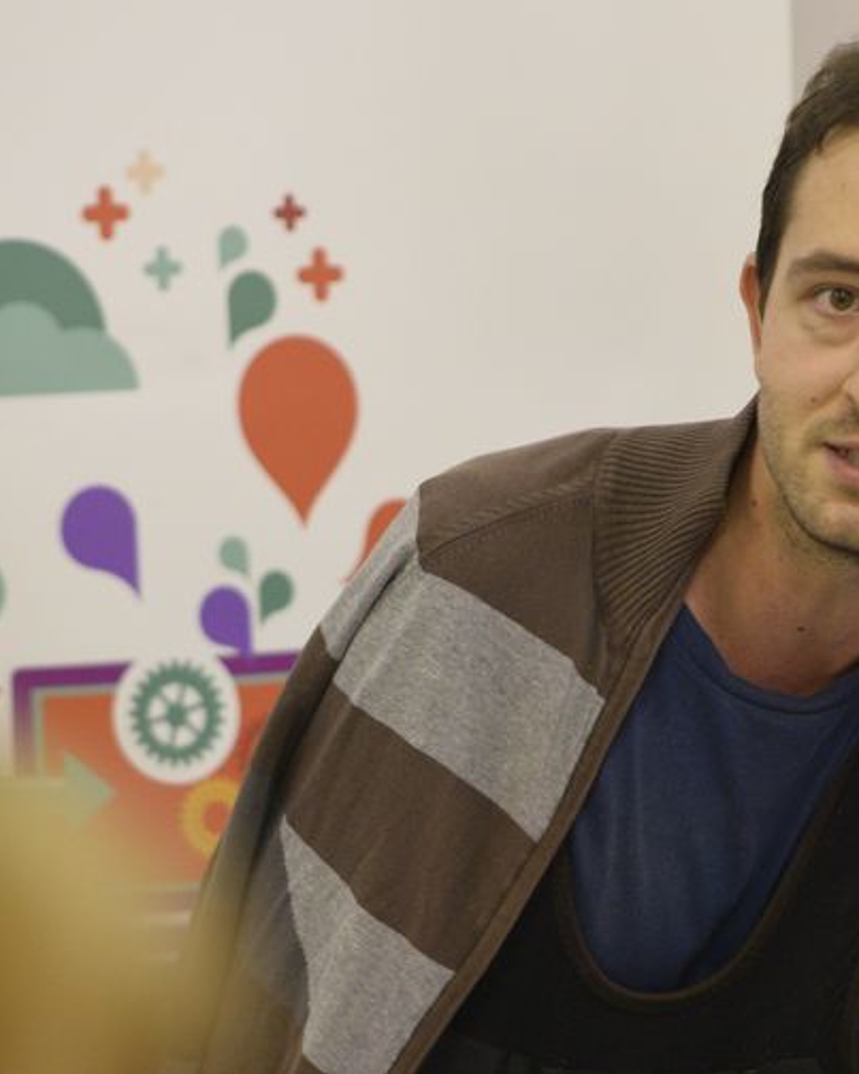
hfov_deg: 6.1
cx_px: 772
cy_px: 536
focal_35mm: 255
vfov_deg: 7.6
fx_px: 8106
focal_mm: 180
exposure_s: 1/125
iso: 2200
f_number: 3.5
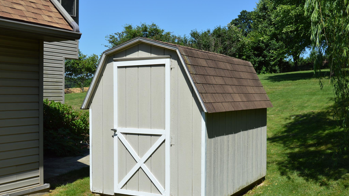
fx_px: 379
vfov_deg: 29.0
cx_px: 175
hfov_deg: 49.4
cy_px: 106
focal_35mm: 41
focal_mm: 26
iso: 100
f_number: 9
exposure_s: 1/320
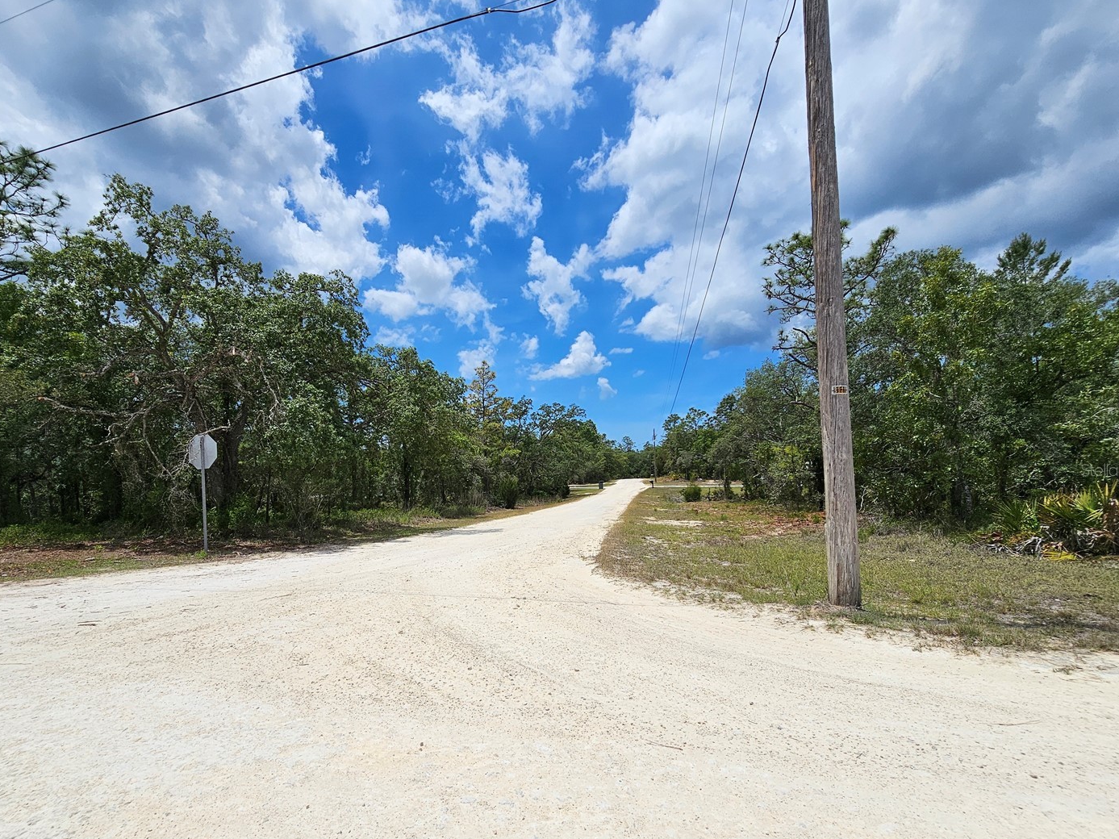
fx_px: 485
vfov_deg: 81.4
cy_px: 470
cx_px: 511
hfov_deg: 97.9
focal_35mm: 15
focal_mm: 2.2
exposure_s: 1/8457
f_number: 2.2
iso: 50
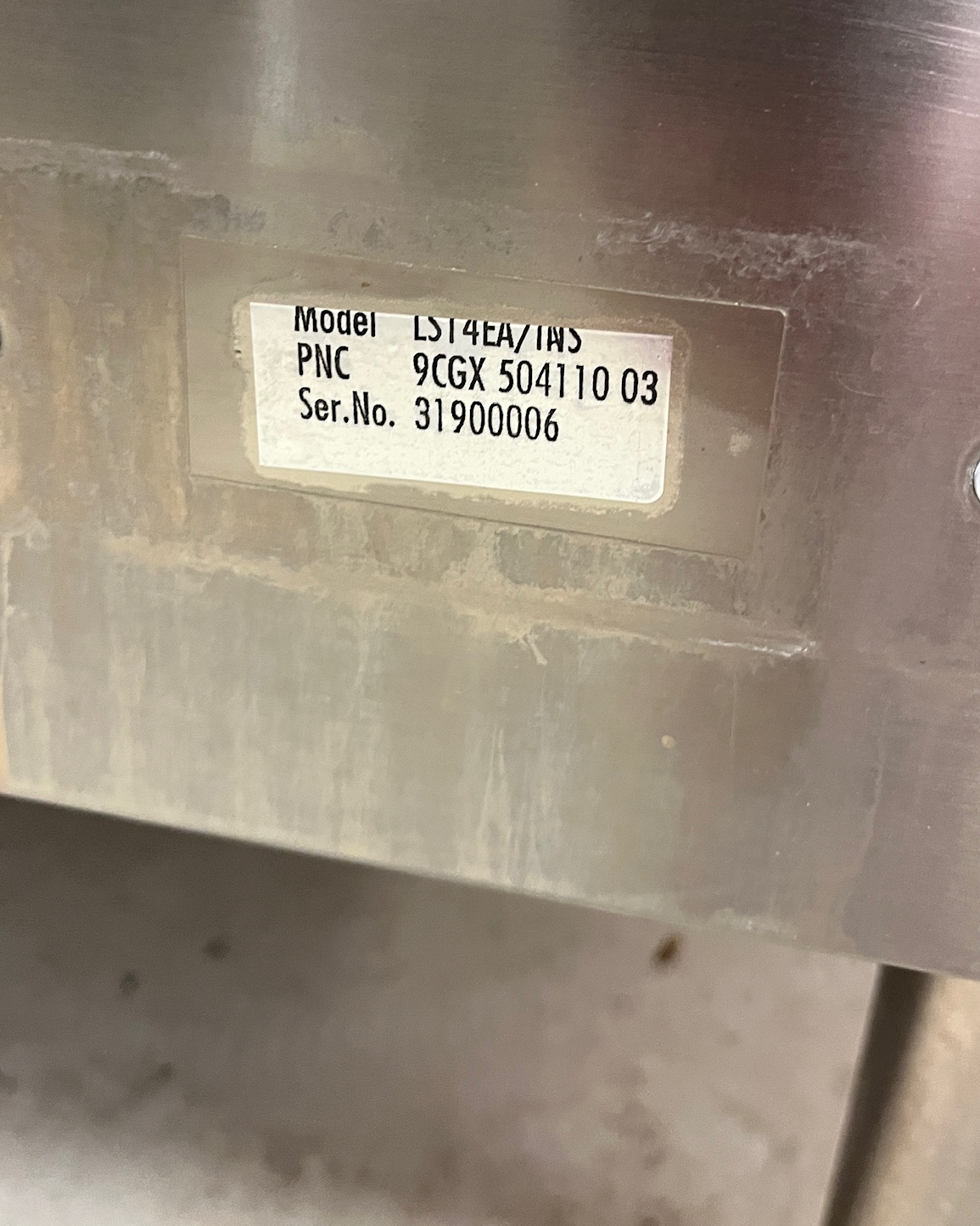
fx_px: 1305
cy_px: 393
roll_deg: -4.0
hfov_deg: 41.1
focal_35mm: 36
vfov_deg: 49.3
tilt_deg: -21.4
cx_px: 519
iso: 400
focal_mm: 5.1
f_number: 1.6
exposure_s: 1/50
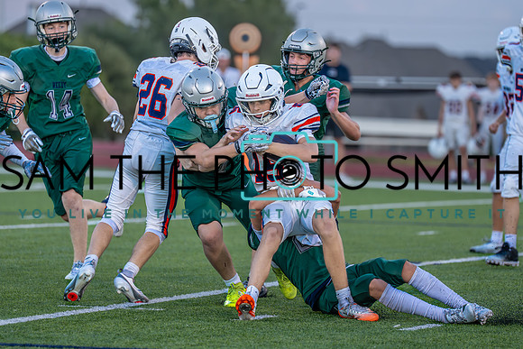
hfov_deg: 7.5
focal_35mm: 275
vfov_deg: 5.0
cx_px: 267
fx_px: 3999
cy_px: 170
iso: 800
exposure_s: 1/1000
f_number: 2.8
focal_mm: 200
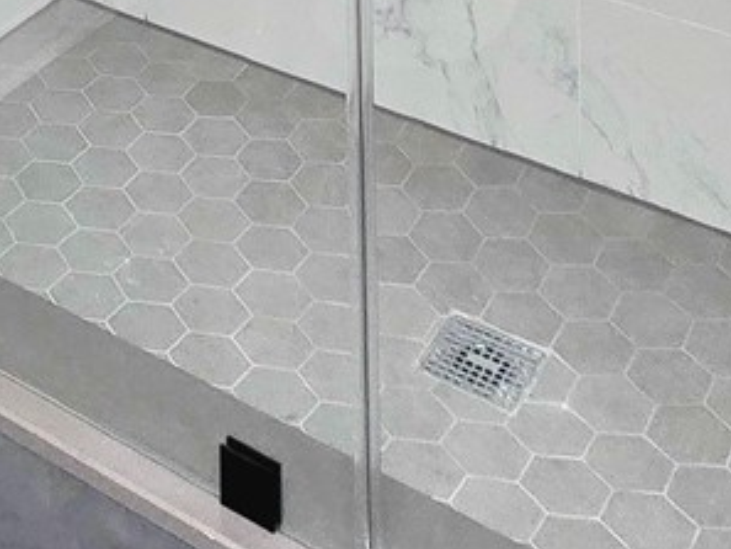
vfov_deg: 13.9
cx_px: 37
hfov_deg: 26.6
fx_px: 1479
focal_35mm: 70
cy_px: -807
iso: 160
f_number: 2.2
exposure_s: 1/60.2
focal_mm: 2.2
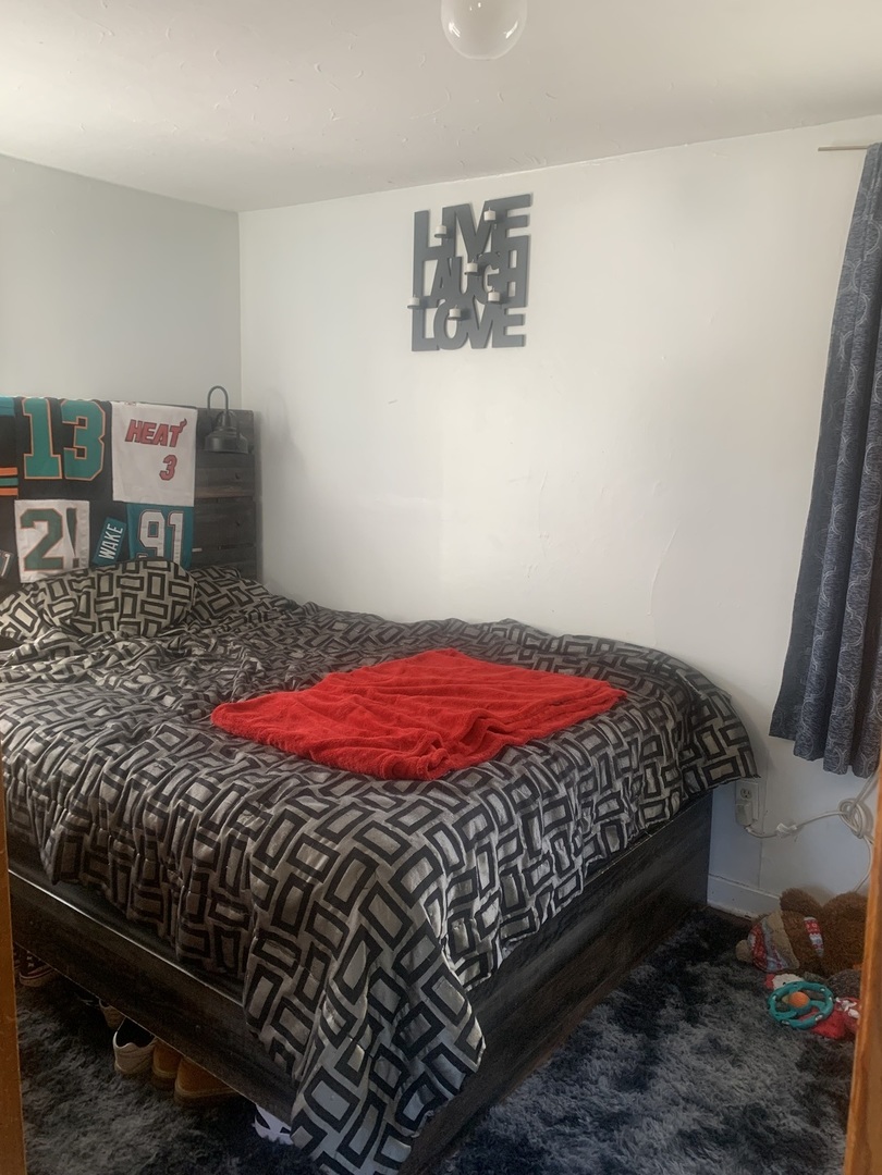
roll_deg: -1.2
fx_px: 883
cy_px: 588
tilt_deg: -7.5
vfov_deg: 67.3
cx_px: 441
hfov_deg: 53.1
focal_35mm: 26
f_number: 1.8
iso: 125
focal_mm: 4.25
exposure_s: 1/60
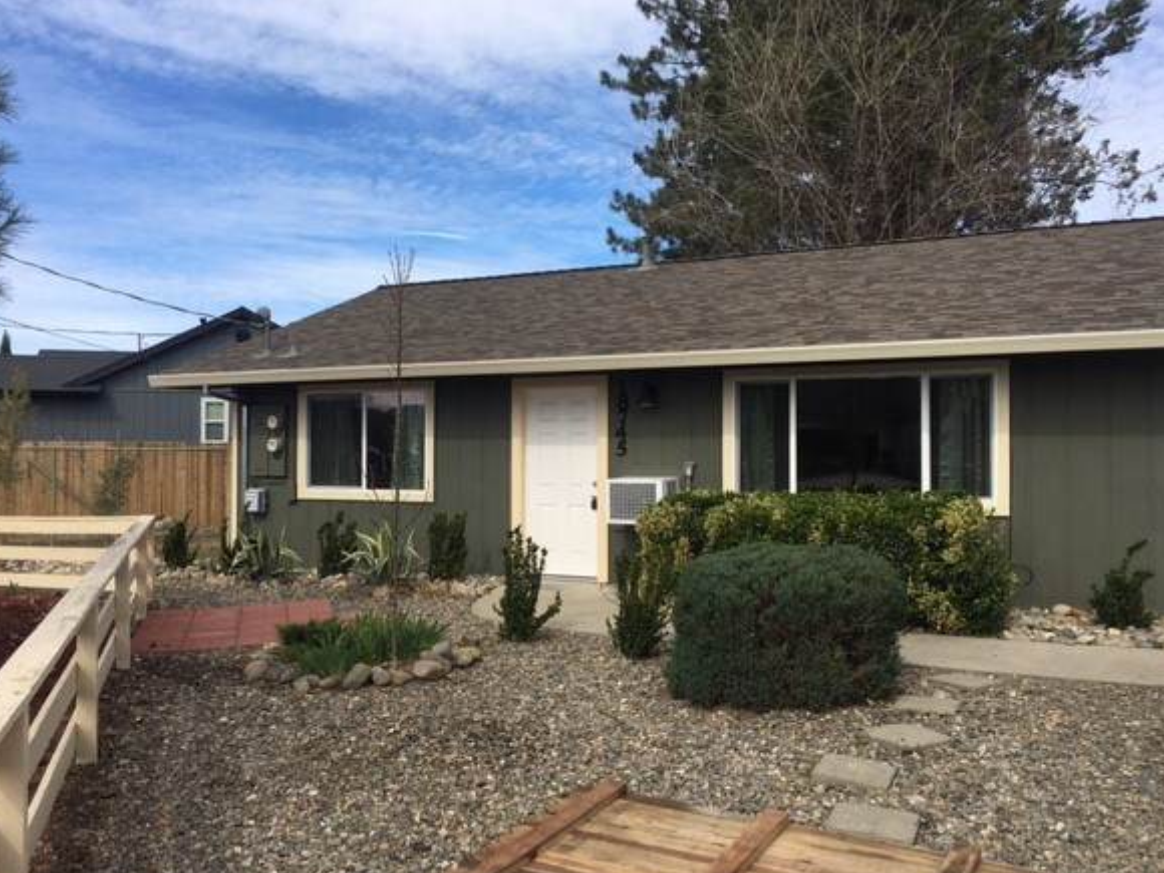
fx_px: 1076
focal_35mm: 32
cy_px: 446
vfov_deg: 44.2
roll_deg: -0.2
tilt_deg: +2.1
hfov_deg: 56.8
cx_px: 564
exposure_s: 1/1326
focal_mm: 4.15
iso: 25
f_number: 2.2
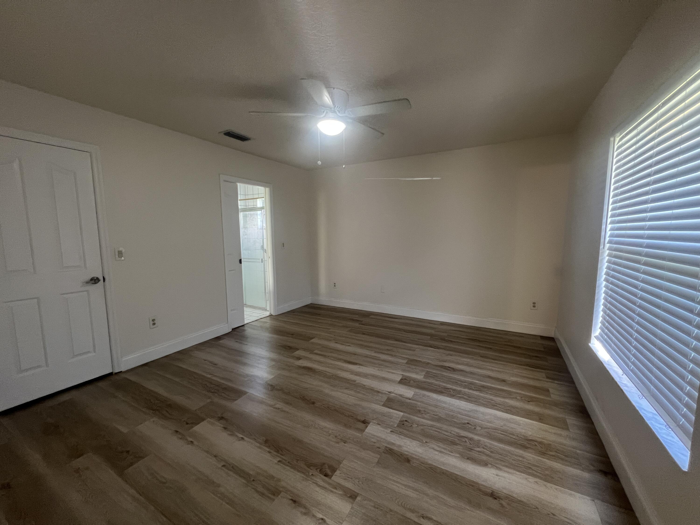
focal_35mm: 13
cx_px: 350
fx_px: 263
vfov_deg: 89.9
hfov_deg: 106.2
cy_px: 262
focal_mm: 1.57
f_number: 1.8
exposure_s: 1/60
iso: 250
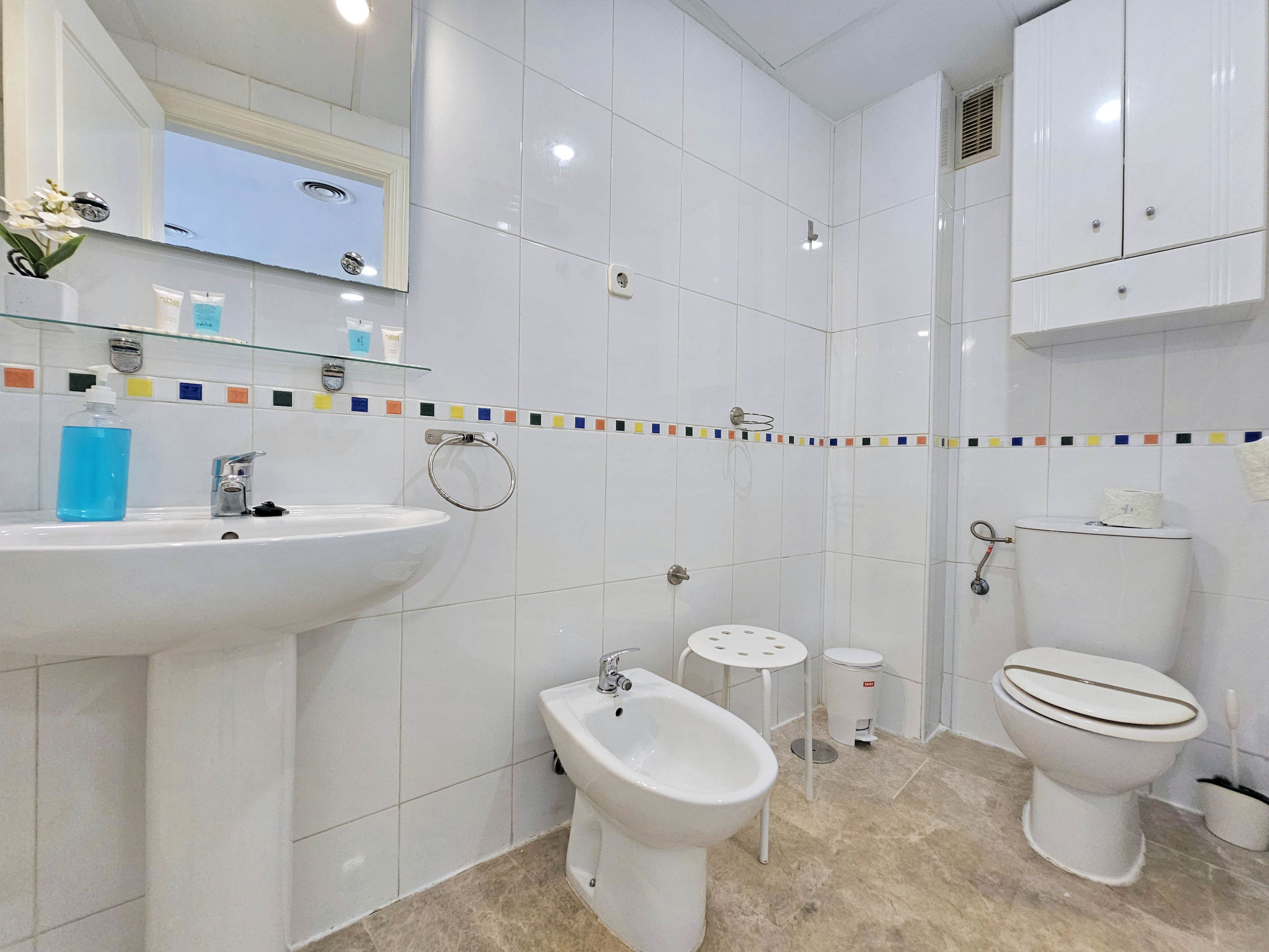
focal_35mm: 13
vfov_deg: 89.9
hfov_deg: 106.2
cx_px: 634
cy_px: 476
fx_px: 477
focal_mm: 2.2
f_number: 2.2
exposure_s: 1/50
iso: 200
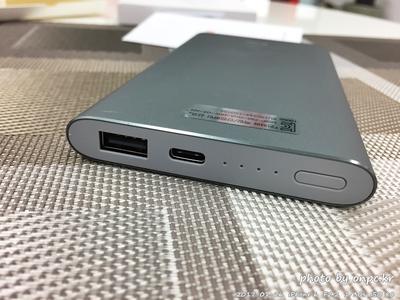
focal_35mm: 29
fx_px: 335
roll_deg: -2.5
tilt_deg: -29.0
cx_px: 200
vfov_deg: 48.2
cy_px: 150
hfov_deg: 61.7
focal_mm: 4.15
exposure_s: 1/30
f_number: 2.2
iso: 80
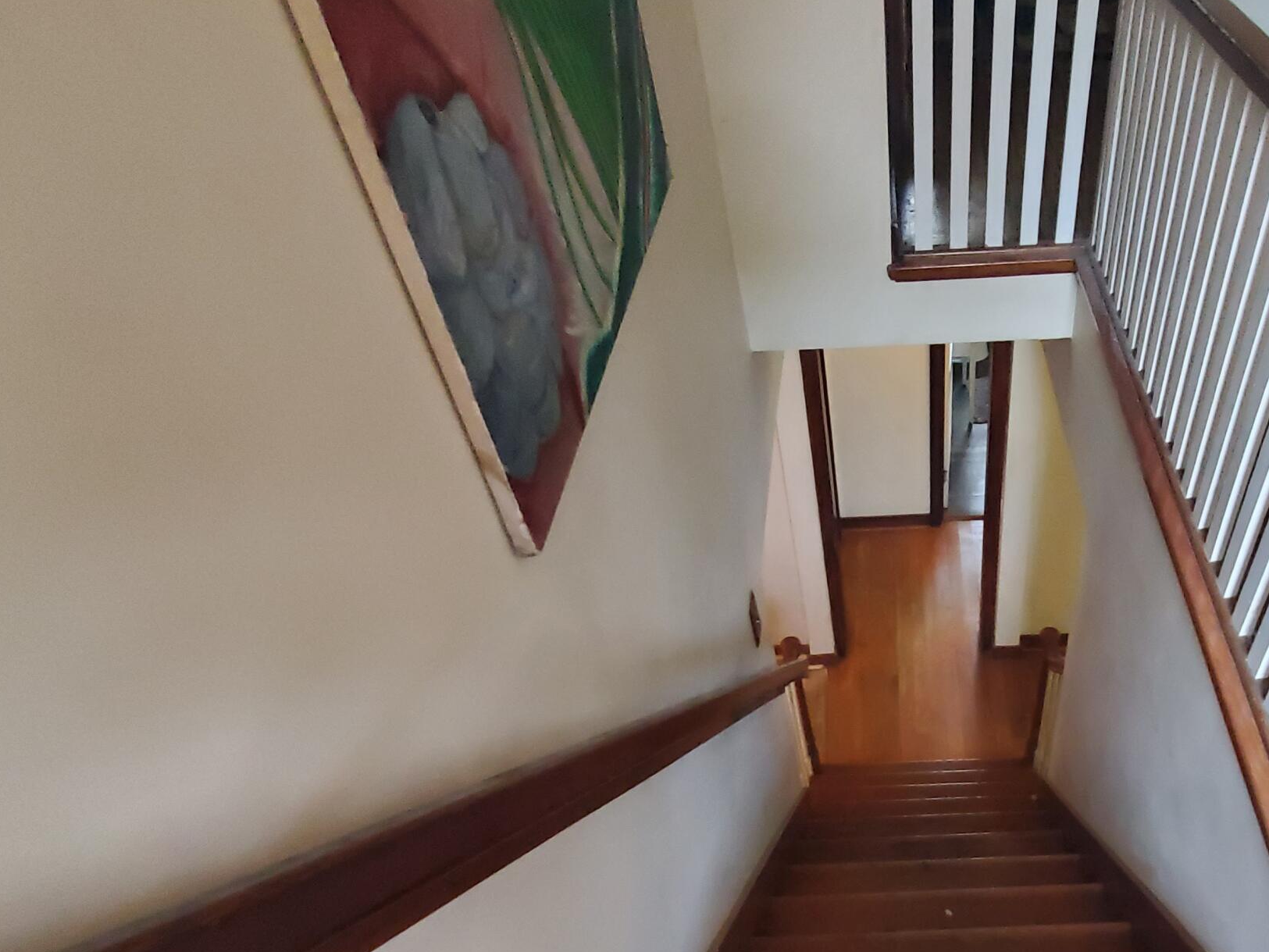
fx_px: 880
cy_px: 734
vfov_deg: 53.7
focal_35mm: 24
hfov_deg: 68.6
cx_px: 891
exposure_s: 1/30
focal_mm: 1.8
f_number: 2.2
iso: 640
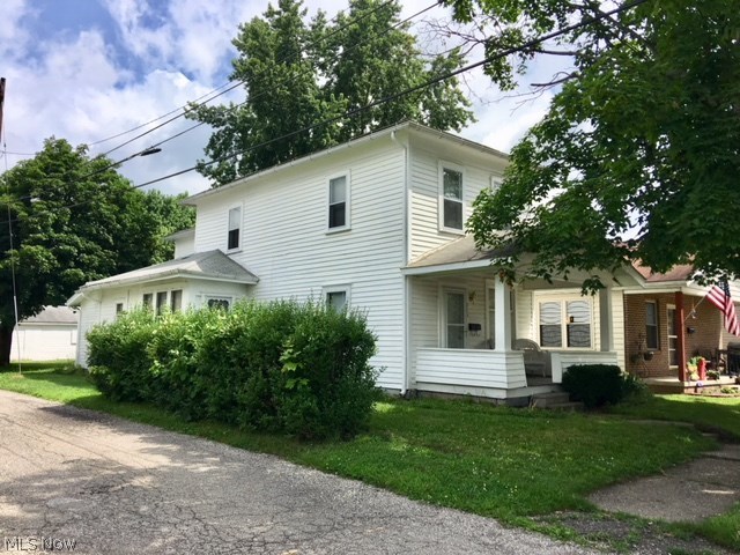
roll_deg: +0.2
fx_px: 620
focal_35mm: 29
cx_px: 370
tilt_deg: +7.8
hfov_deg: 61.7
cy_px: 278
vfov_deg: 48.2
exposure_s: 1/1709
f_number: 2.2
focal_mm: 4.15
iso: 25
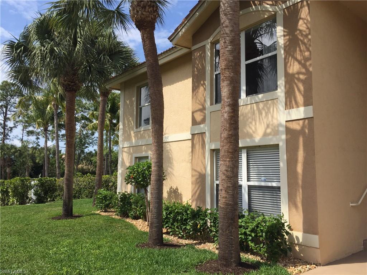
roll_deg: -1.0
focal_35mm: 29
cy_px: 138
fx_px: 307
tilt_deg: +6.3
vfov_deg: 48.2
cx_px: 184
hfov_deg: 61.7
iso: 32
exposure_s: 1/2083
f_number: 2.2
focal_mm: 4.15
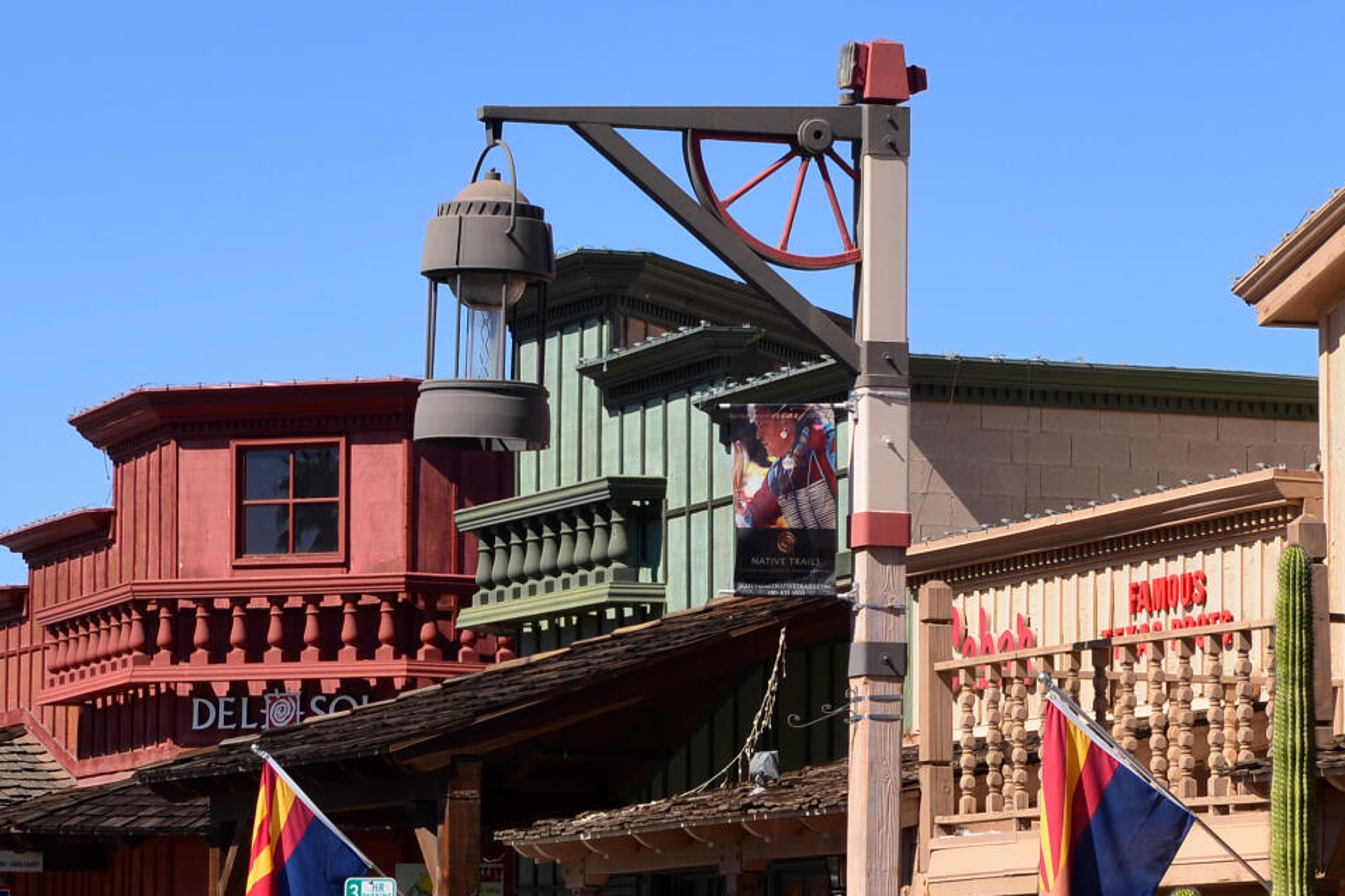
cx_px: 748
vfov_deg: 8.7
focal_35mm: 157
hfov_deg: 13.1
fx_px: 5864
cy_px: 542
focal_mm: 50
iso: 200
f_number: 10
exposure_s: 1/400
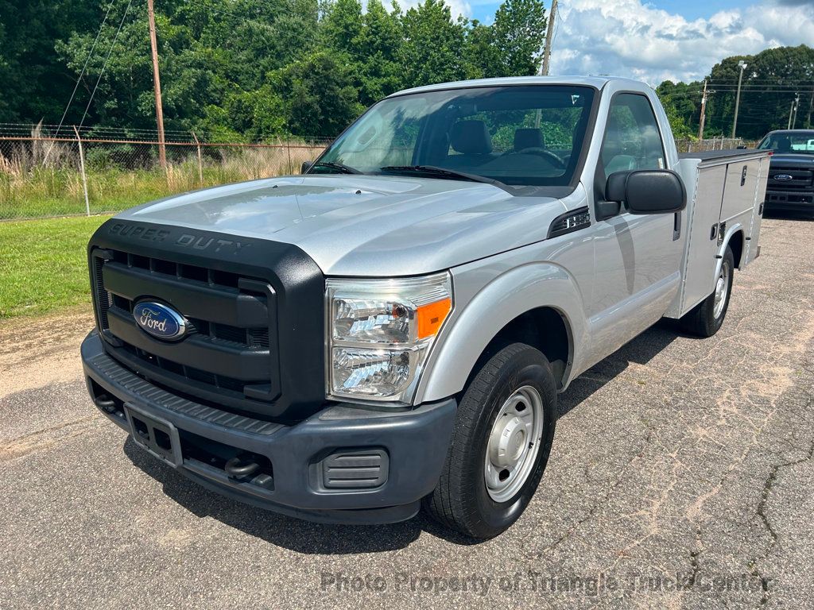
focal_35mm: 26
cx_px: 407
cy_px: 305
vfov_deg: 53.1
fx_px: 611
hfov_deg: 67.3
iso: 50
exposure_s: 1/4630
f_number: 1.5
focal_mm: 5.7
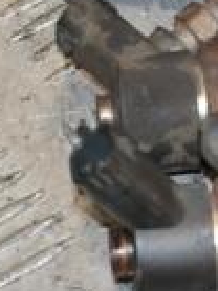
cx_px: 446
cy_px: 86
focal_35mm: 236
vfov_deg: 8.4
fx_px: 1985
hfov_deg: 6.1
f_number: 5
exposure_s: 1/160
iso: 800
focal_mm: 38
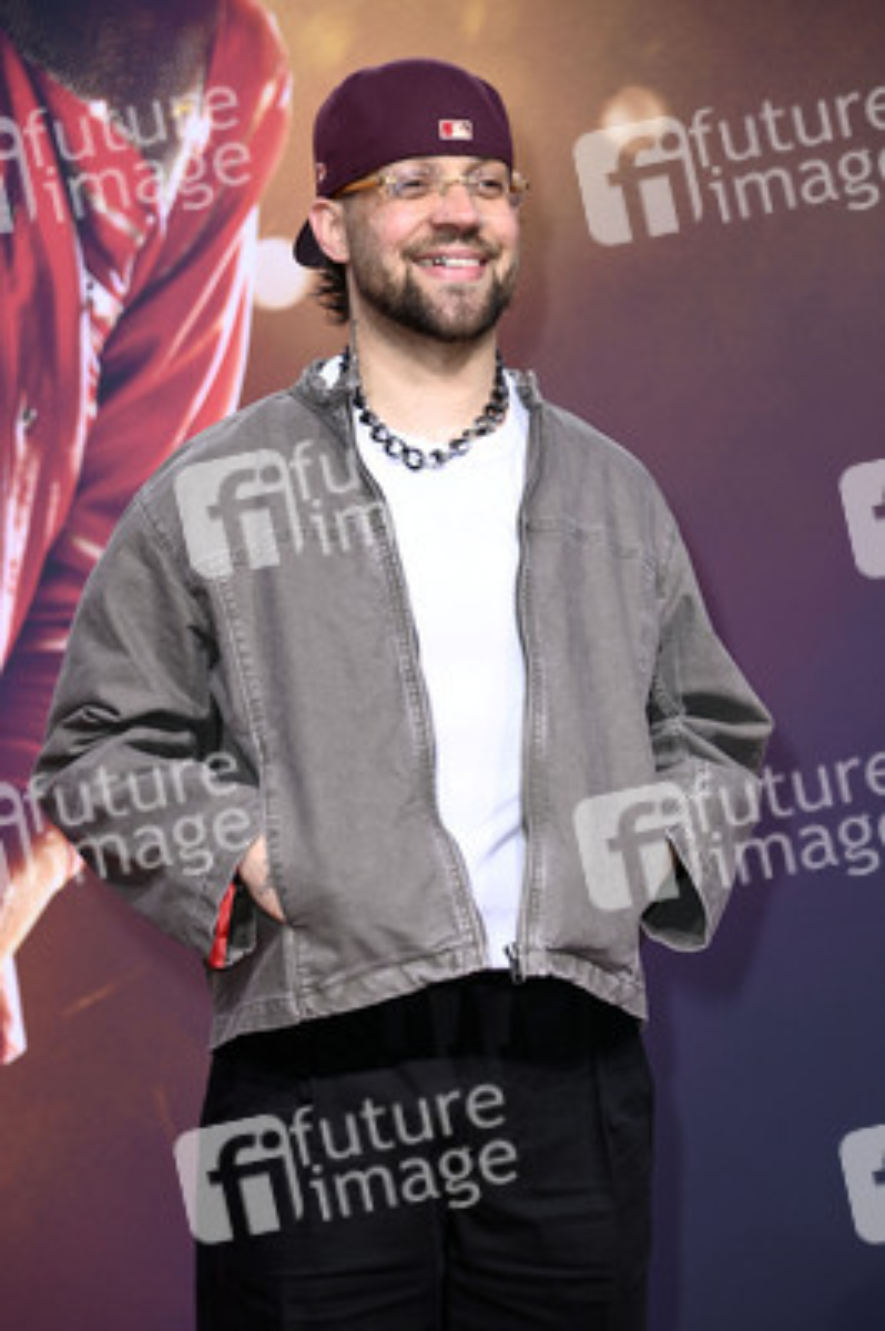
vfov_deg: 16.4
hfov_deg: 10.9
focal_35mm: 125
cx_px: 442
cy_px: 666
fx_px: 4617
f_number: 5.6
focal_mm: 125
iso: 400
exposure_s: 1/250
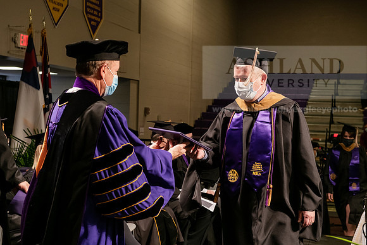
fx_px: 632
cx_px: 184
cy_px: 122
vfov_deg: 21.9
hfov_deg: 32.4
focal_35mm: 62
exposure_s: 1/200
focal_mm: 62
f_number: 6.3
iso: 1600
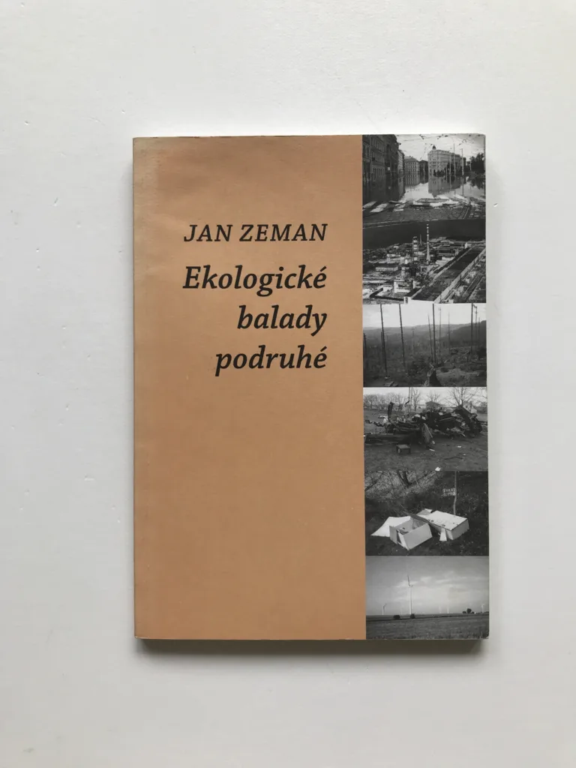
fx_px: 621
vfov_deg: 63.4
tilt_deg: -88.5
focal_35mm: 28
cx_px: 288
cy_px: 384
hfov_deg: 49.7
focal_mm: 3.99
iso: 20
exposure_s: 1/123
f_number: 1.8
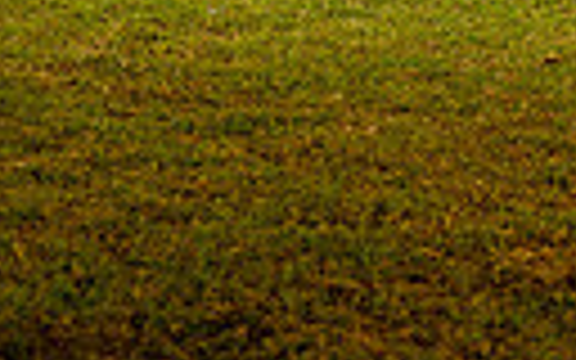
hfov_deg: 13.0
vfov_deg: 7.5
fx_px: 2527
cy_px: -567
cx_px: 338
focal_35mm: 161
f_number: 4
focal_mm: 45
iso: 400
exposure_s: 1/250
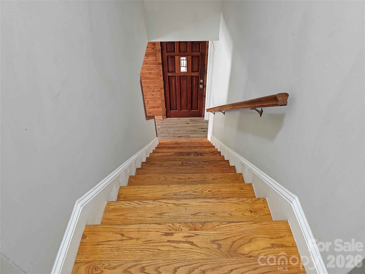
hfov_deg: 73.9
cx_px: 182
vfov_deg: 58.9
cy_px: 137
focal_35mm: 23
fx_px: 243
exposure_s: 1/60
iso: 800
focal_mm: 6.3
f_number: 1.7
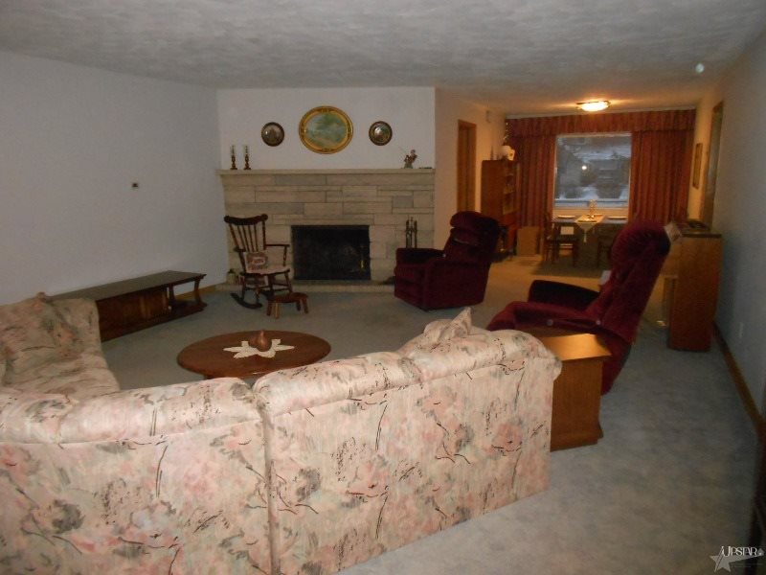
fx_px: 575
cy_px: 288
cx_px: 383
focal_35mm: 26
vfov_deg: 53.1
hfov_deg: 67.3
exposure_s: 1/25
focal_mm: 4.6
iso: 640
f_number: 3.2
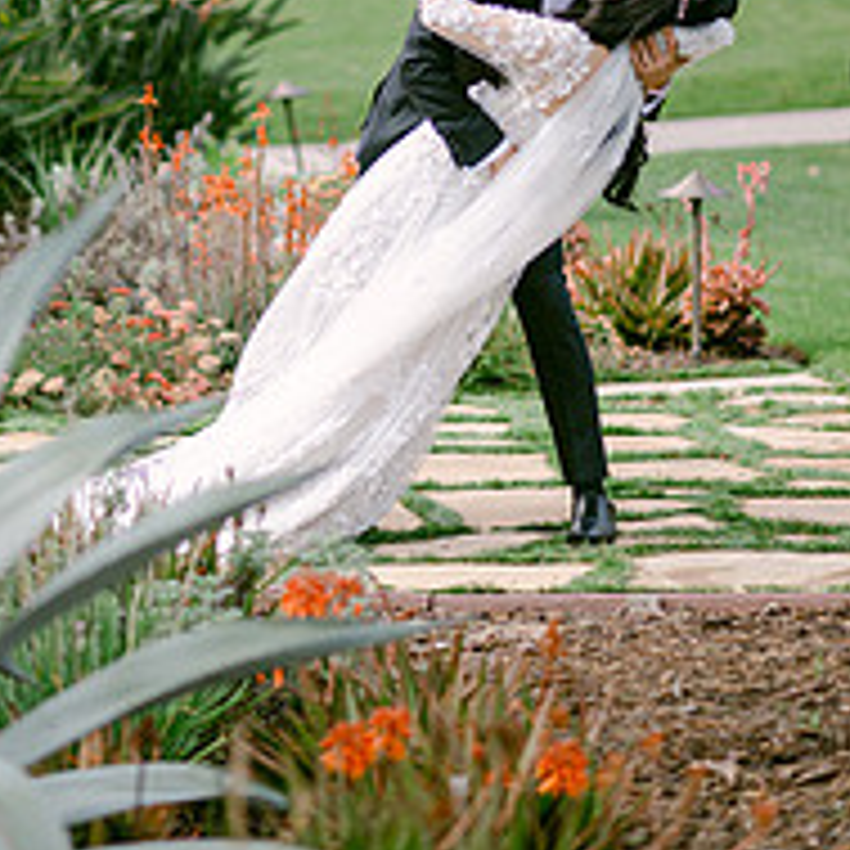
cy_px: 49
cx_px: 274
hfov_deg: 10.2
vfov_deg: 10.1
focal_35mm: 172
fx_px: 4778
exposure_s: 1/2000
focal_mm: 85
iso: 100
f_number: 2
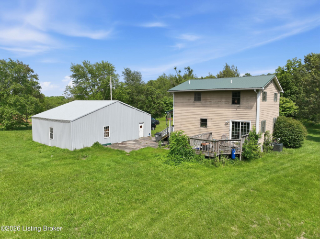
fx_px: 222
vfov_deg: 56.8
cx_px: 160
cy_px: 120
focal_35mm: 24
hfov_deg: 71.6
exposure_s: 1/2000
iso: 100
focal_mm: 12.3
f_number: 2.8
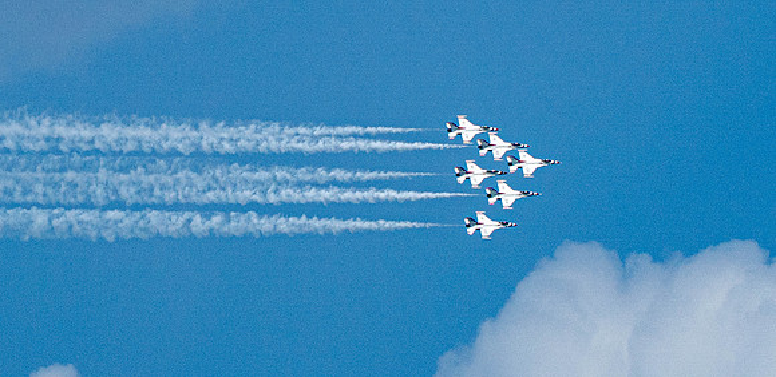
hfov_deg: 1.9
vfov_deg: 0.9
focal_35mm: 1199
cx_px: 376
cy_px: 113
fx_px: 23902
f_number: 10
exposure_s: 1/2000
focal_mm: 400
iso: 640
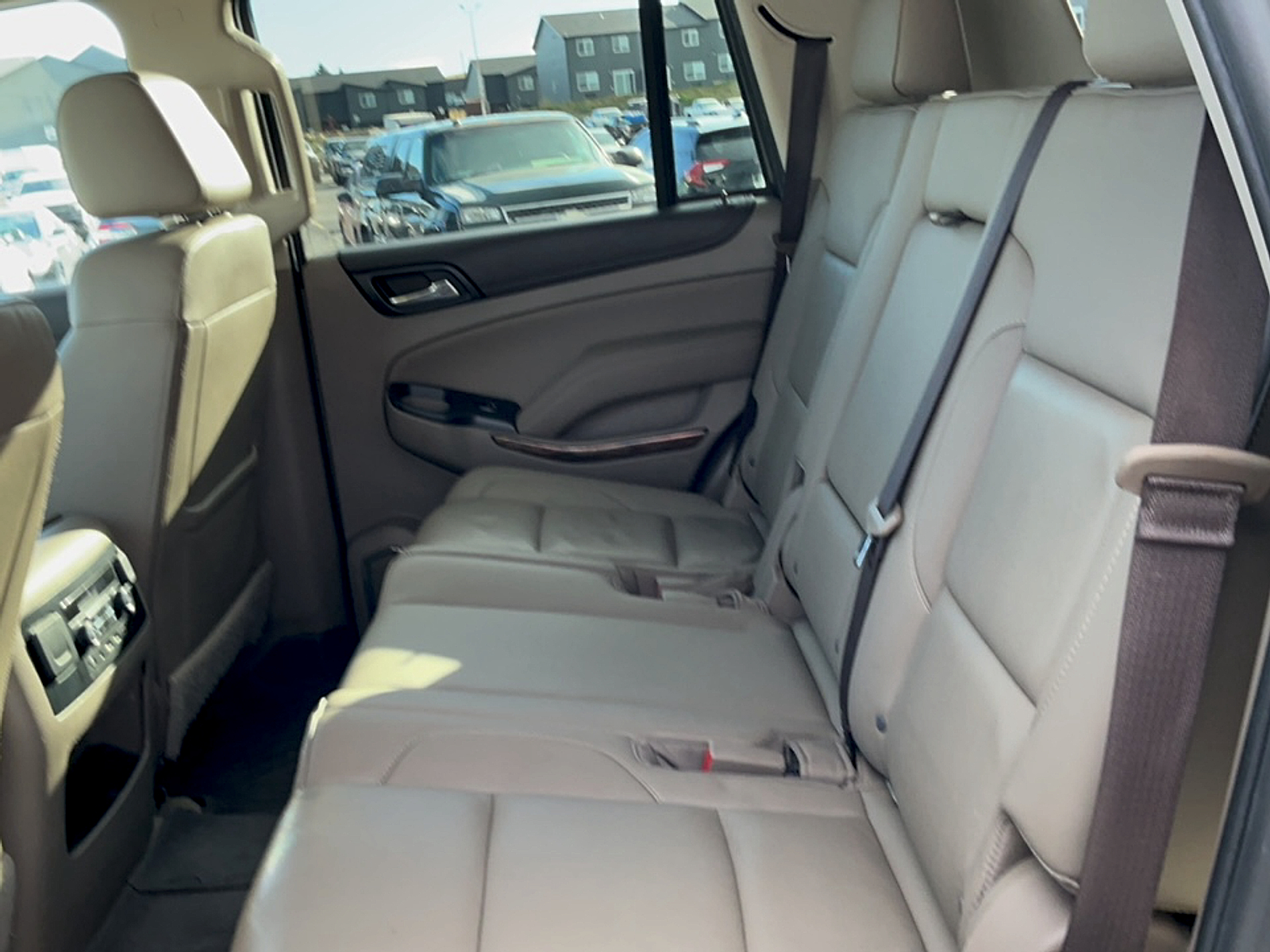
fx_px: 1101
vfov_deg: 46.8
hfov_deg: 60.0
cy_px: 476
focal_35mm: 30
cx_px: 635
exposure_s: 1/60
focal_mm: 3
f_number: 1.8
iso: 32
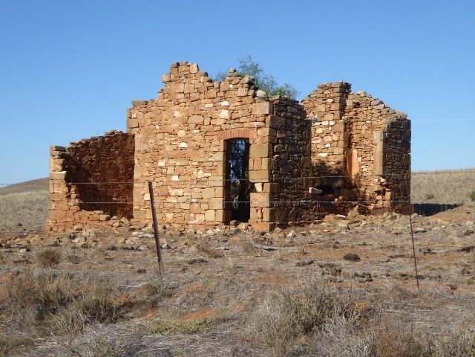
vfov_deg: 22.6
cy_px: 178
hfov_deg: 29.8
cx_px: 238
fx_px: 892
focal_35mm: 65
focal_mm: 10.9
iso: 80
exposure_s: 1/640
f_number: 4.3
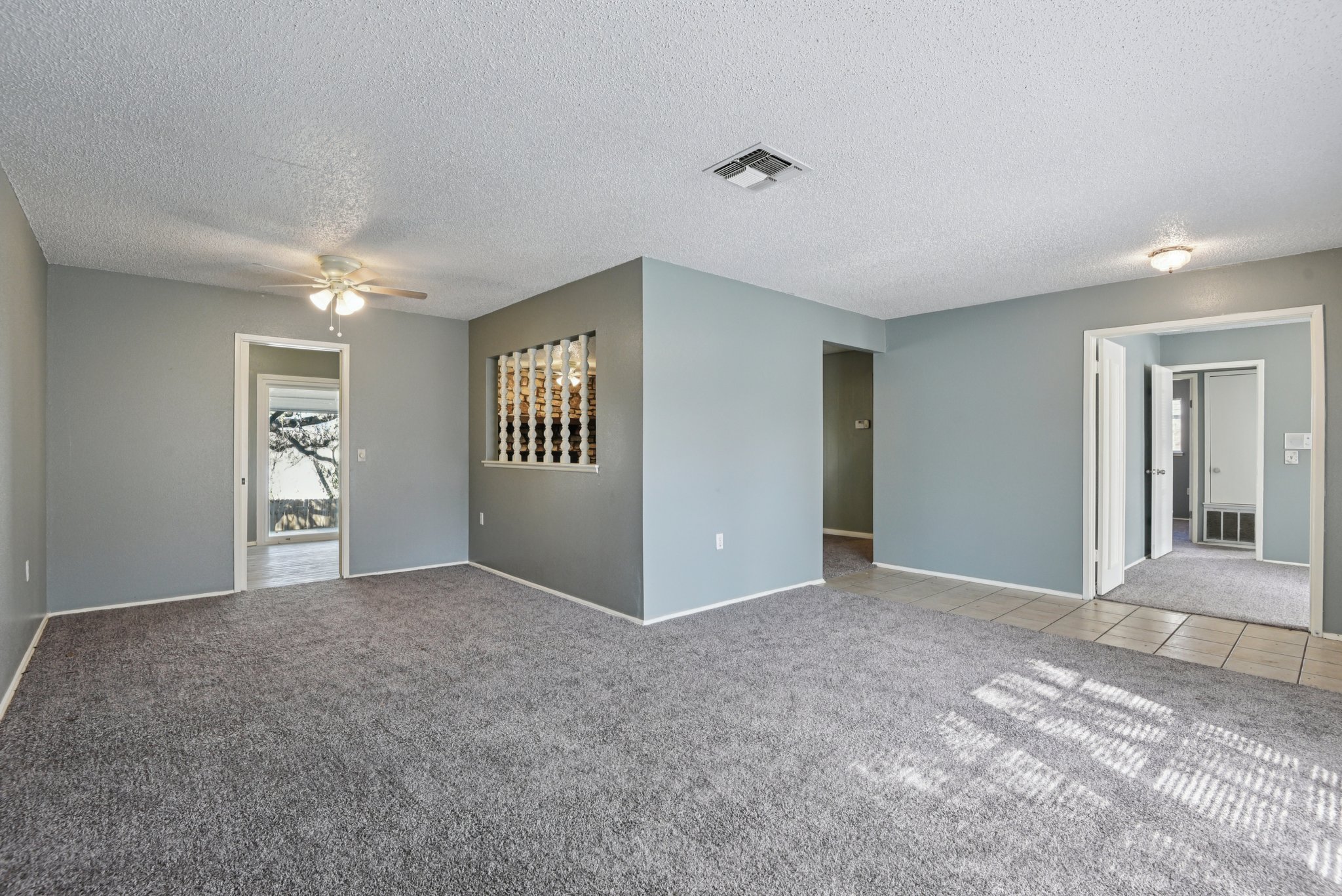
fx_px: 597
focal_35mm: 16
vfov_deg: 73.8
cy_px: 448
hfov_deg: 96.7
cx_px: 671
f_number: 8
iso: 1250
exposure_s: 1/15
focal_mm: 16
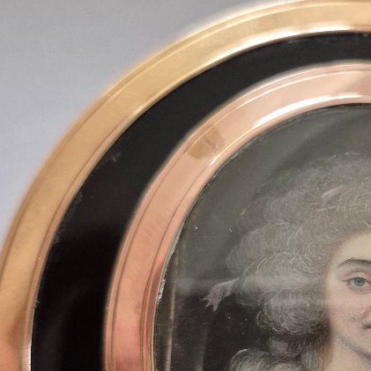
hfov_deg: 27.8
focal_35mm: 58
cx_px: 369
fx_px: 703
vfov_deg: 29.1
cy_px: 274
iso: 1600
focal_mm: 5.4
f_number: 1.8
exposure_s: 1/100
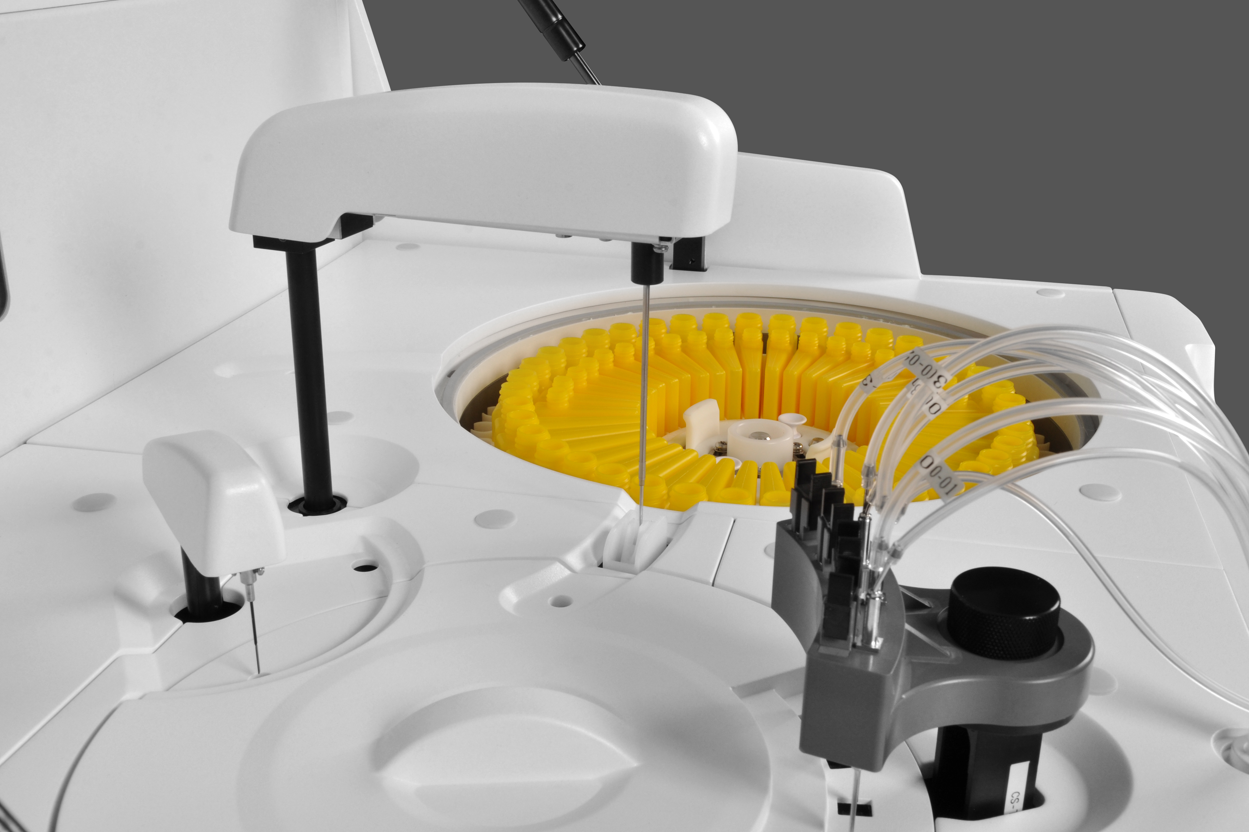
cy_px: 412
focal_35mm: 40
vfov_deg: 33.4
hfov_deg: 48.5
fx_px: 1388
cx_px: 636
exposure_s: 1/125
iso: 200
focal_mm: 26
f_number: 14
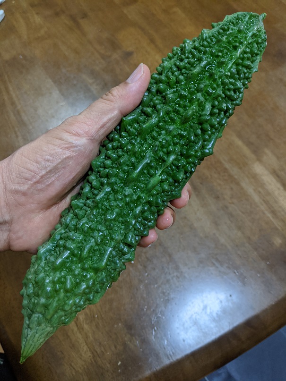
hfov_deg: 51.3
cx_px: 143
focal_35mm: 27
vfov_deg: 65.3
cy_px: 190
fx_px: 298
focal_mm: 4.44
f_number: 1.8
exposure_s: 1/30
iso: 129
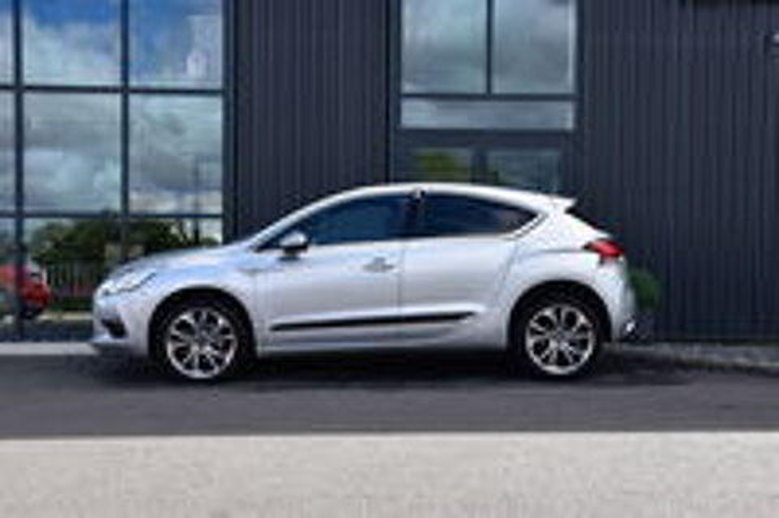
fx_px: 875
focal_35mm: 40
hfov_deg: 48.0
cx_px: 390
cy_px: 259
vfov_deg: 32.9
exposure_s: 1/250
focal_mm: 27
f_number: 10
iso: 400
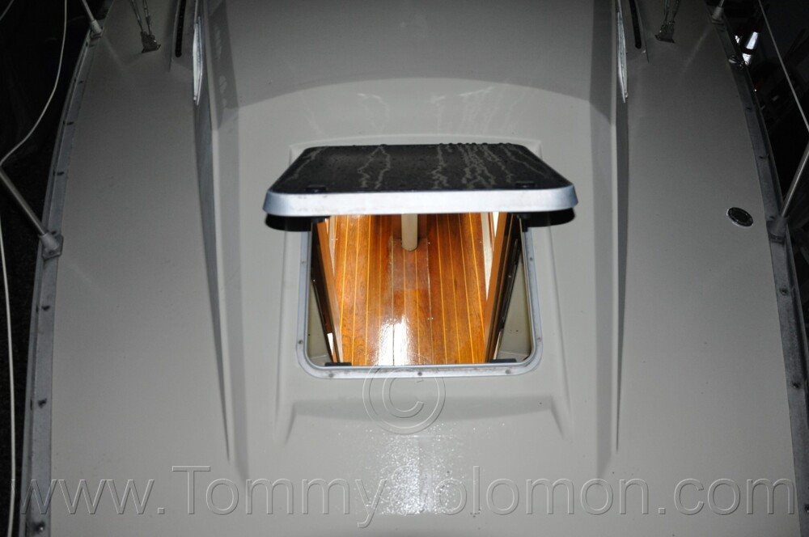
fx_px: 606
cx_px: 404
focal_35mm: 27
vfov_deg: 47.8
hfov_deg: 67.4
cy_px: 268
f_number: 3.5
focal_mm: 18
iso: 800
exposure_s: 1/60
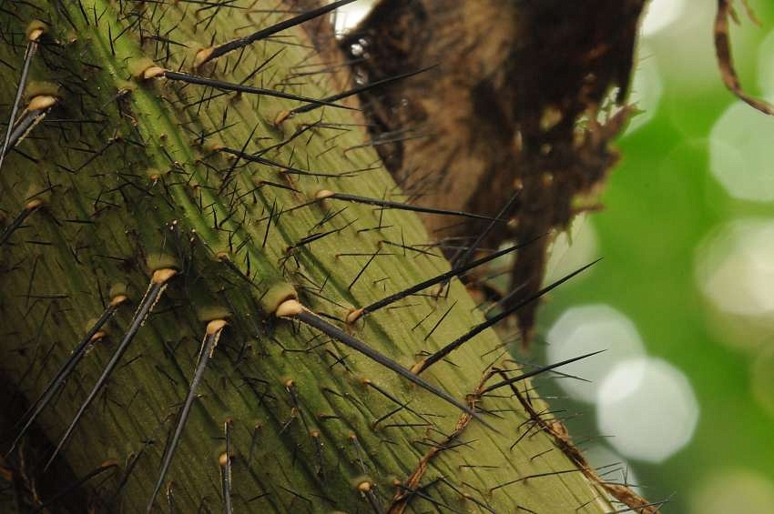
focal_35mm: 225
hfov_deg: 9.2
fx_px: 4833
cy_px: 257
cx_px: 387
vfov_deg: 6.1
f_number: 11
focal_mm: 150
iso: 1600
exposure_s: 1/5
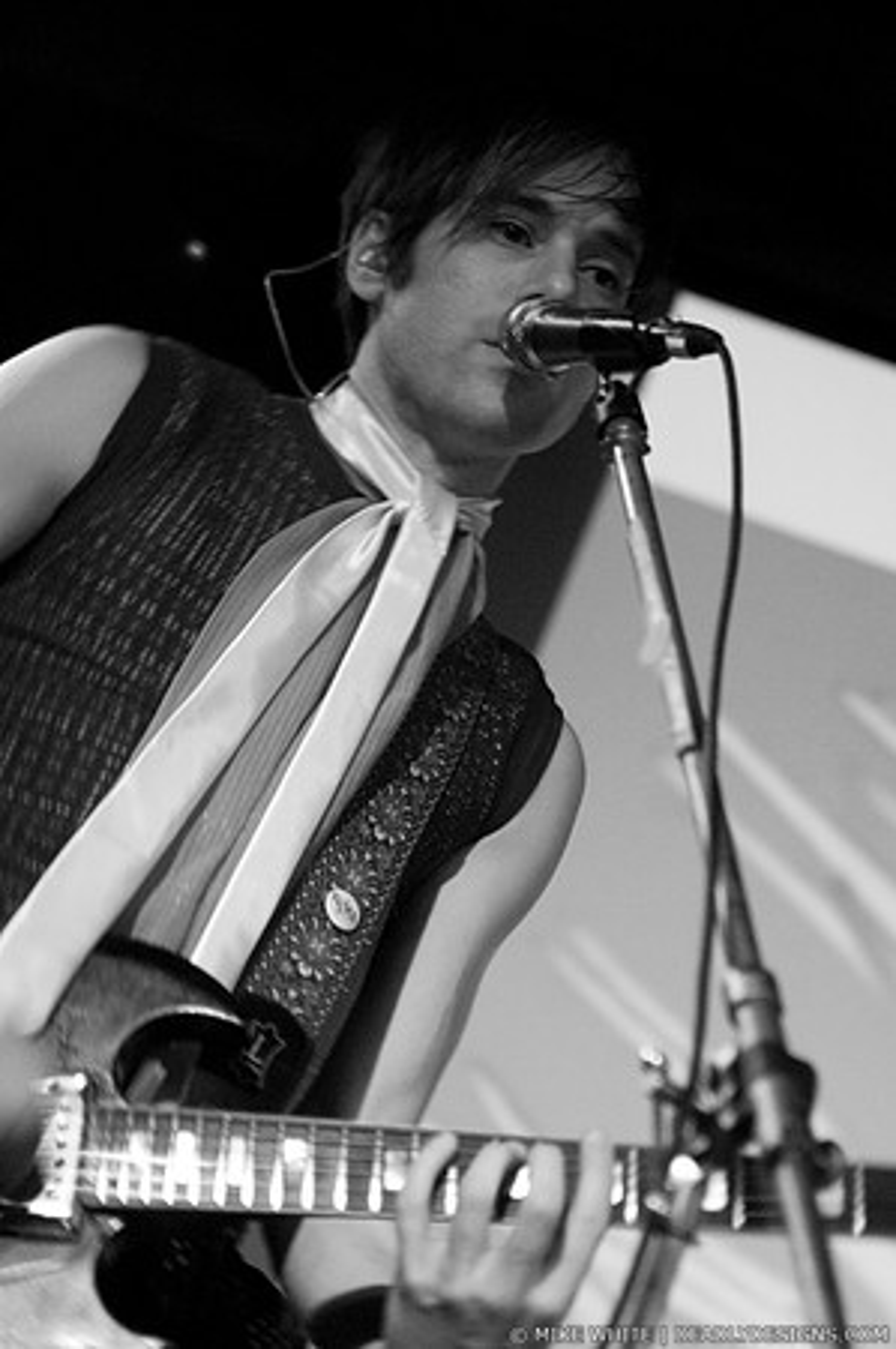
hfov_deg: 13.0
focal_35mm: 105
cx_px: 448
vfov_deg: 19.5
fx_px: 3929
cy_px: 674
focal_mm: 70
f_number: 3.2
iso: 800
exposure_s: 1/40
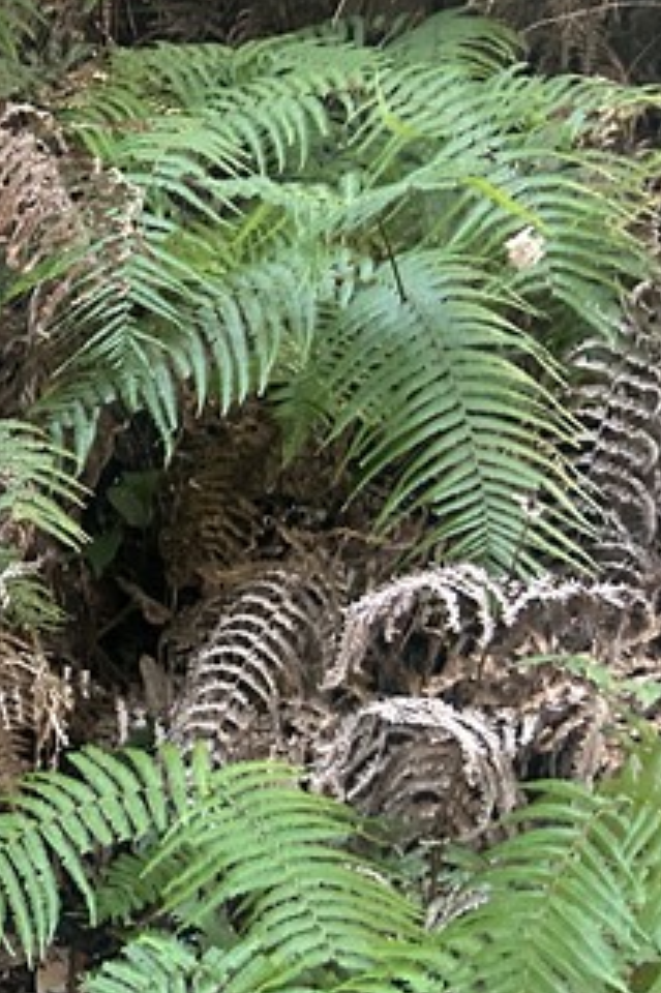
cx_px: -540
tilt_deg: -7.2
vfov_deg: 30.5
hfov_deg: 16.9
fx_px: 1820
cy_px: 470
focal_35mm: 66
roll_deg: -2.5
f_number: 1.5
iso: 400
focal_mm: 5.7
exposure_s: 1/60
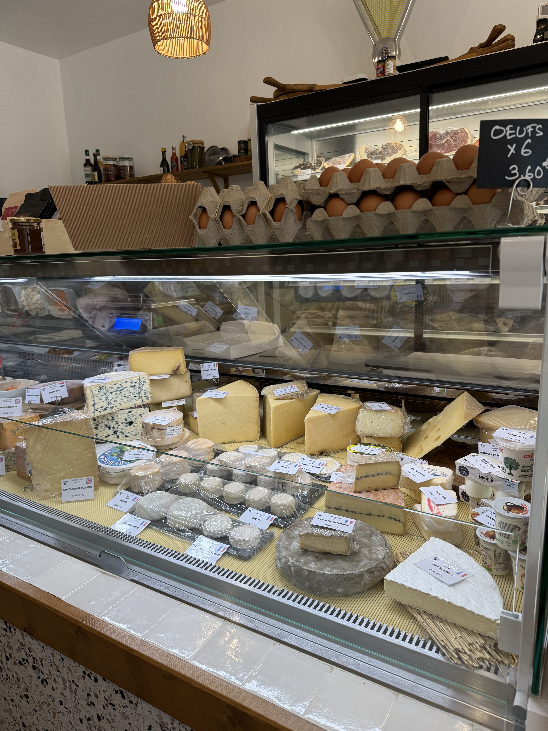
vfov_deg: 71.6
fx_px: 507
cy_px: 366
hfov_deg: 56.8
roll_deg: +2.0
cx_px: 274
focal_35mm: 24
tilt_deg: -12.1
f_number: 1.78
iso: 64
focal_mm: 6.76
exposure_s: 1/100
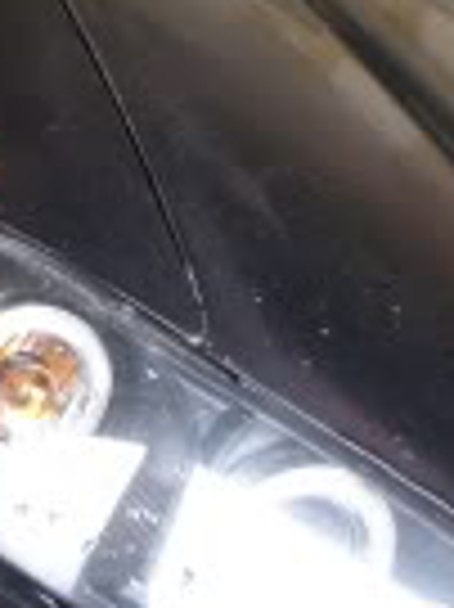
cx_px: -110
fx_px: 2400
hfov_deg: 10.6
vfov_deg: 14.4
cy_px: 252
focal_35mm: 137
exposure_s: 1/13
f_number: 3.3
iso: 200
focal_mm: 6.3
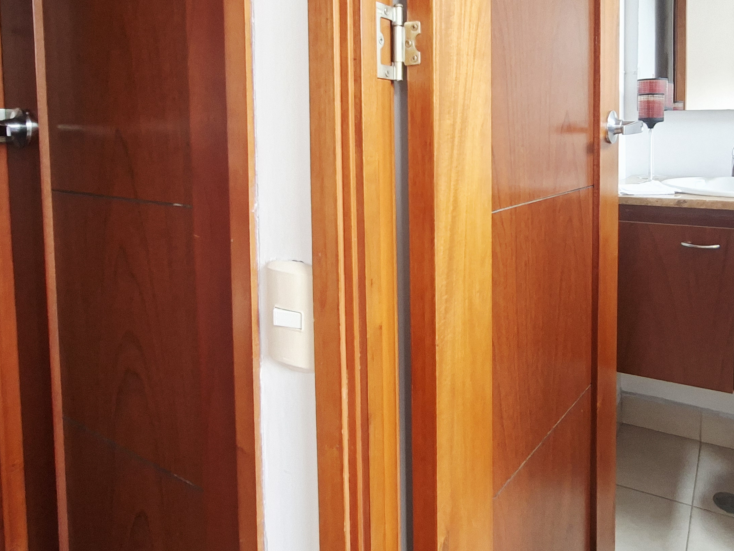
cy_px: 161
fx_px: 509
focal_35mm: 24
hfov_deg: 70.0
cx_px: 475
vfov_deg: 55.0
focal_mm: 1.74
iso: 125
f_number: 2.2
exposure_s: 1/40
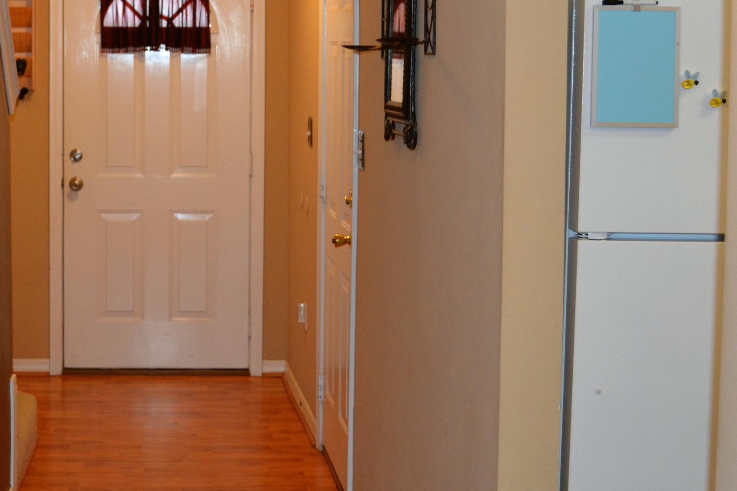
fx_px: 1412
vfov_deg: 19.6
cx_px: 171
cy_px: 131
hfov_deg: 28.7
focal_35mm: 69
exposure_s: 1/60
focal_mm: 26
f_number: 4.2
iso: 1000
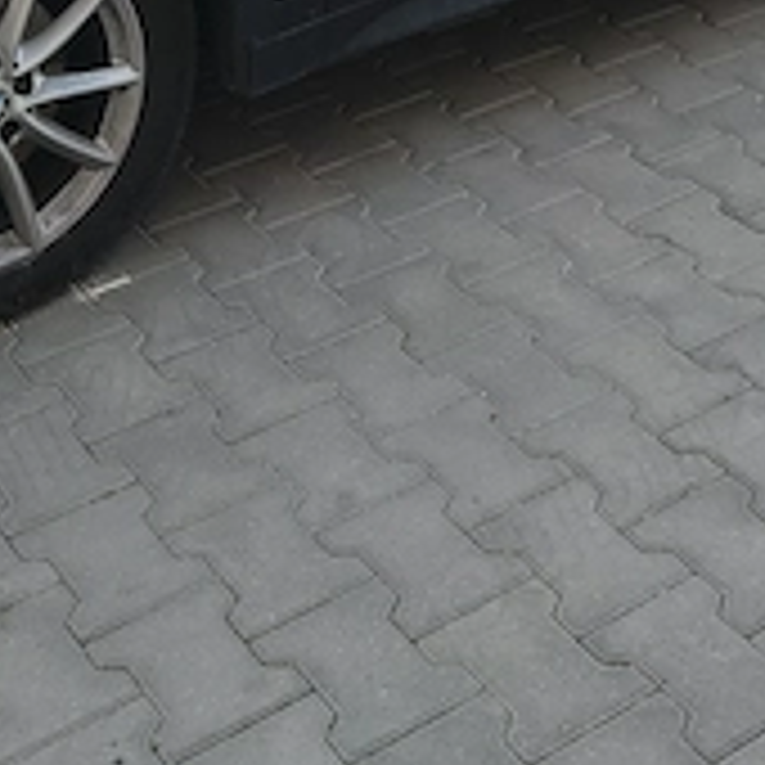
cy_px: -216
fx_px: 1875
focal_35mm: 75
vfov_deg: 21.0
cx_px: 392
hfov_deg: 23.1
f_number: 1.8
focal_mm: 5.56
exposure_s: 1/793
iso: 100
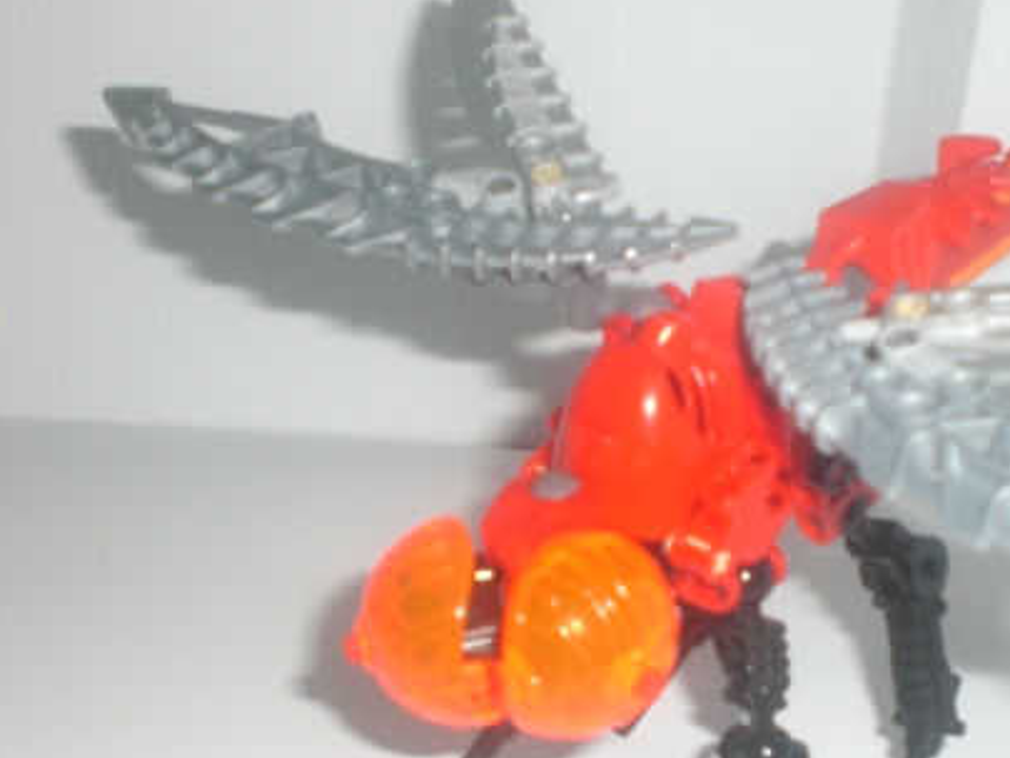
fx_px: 1751
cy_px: 446
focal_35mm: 60
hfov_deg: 31.4
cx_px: 791
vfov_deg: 24.4
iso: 200
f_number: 3.1
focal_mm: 6.3
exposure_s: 1/60
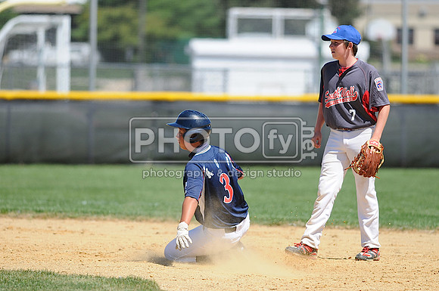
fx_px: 5480
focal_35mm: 450
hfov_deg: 4.6
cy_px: 146
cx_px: 220
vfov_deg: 3.0
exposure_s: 1/1600
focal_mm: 300
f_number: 4
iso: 200
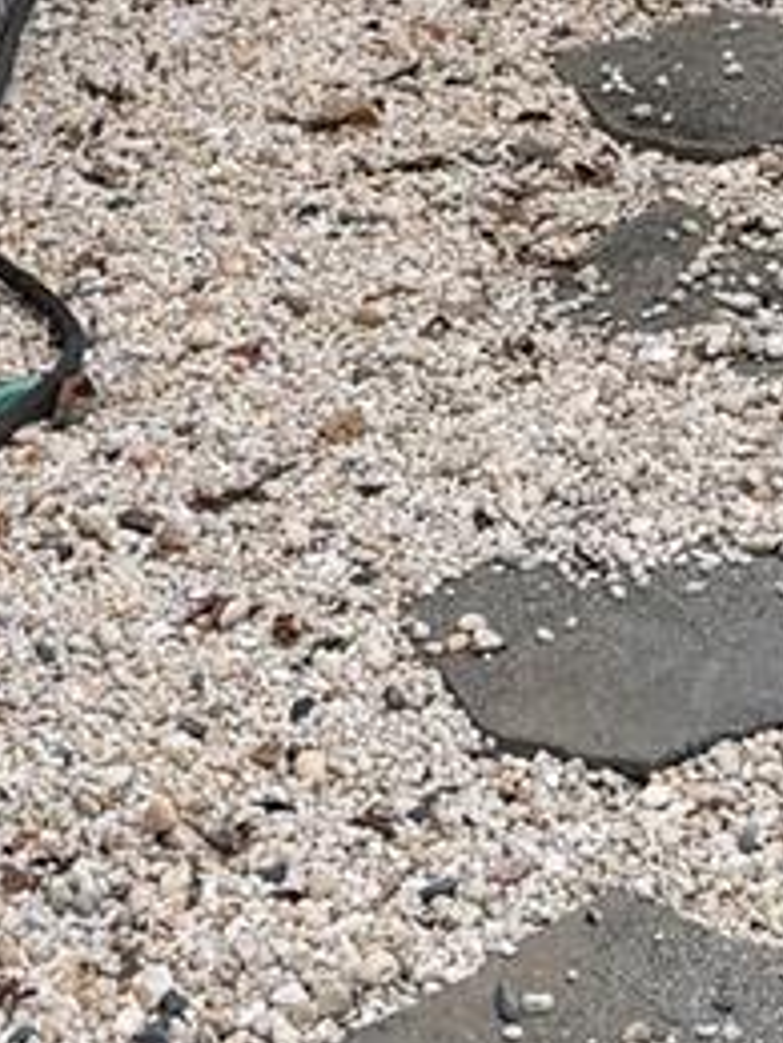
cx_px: 426
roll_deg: +0.5
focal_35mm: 142
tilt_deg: -4.8
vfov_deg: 12.7
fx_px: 4283
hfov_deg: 10.4
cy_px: -794
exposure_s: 1/539
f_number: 1.78
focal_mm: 6.76
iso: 80
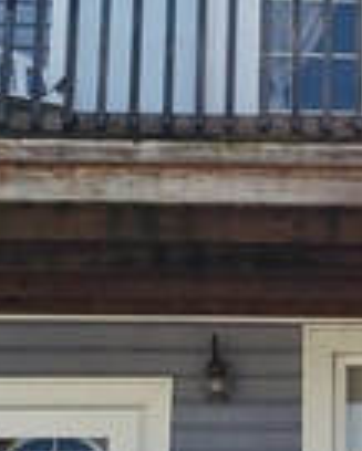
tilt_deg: +17.9
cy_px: 295
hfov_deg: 14.4
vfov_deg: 18.4
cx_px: 437
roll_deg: +1.4
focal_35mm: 104
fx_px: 1391
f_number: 2.2
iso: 32
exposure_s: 1/1721
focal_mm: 4.15
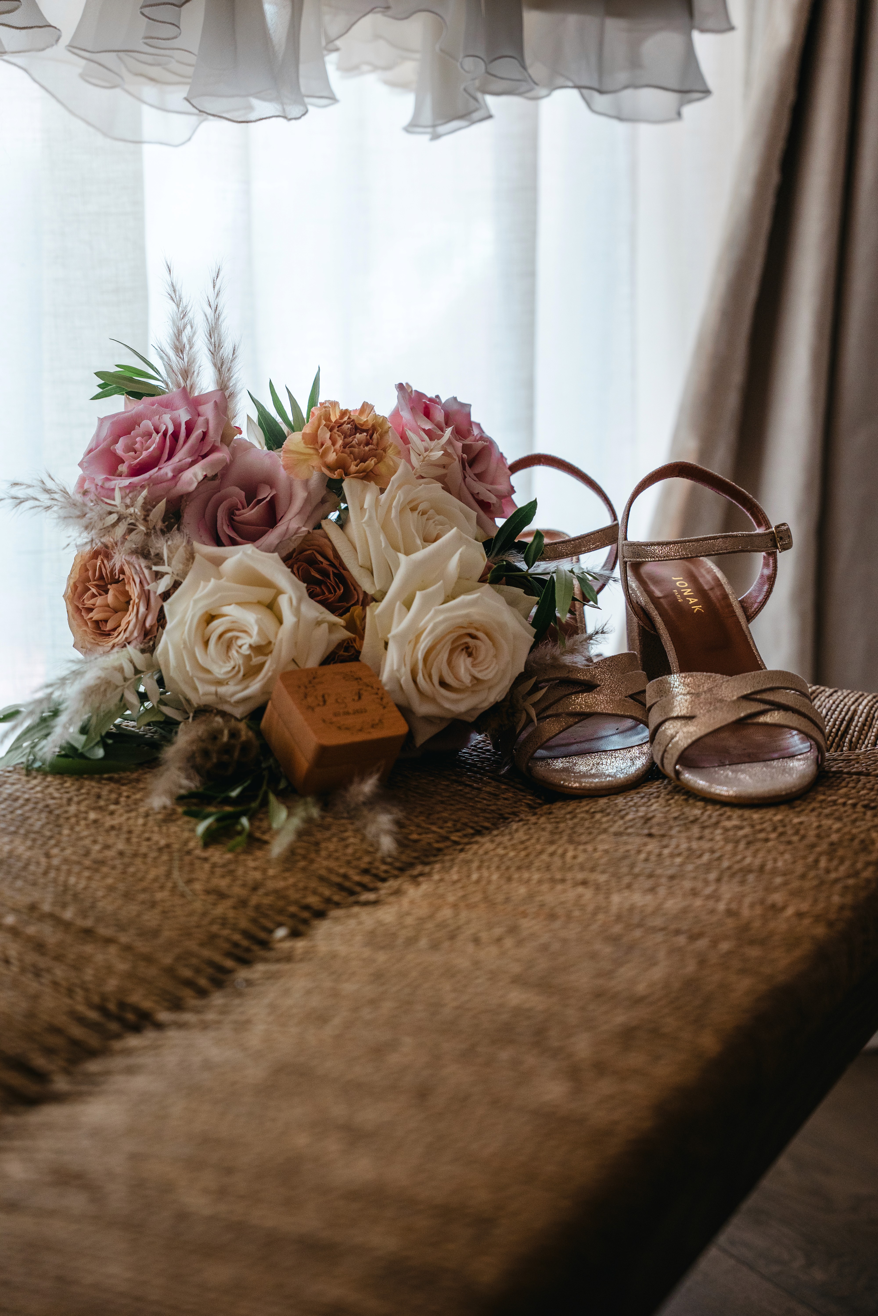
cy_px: 658
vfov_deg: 39.6
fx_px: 1829
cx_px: 439
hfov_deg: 27.0
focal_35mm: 50
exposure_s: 1/500
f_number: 2.8
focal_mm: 50
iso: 640
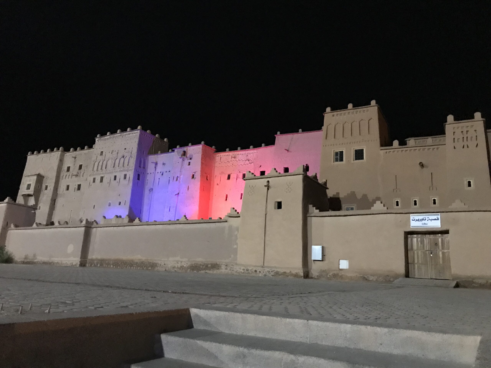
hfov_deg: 63.4
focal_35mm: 28
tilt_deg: +13.9
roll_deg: -3.3
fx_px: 397
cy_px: 184
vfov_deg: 49.7
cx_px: 246
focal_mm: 3.99
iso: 200
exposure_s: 1/4
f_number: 1.8
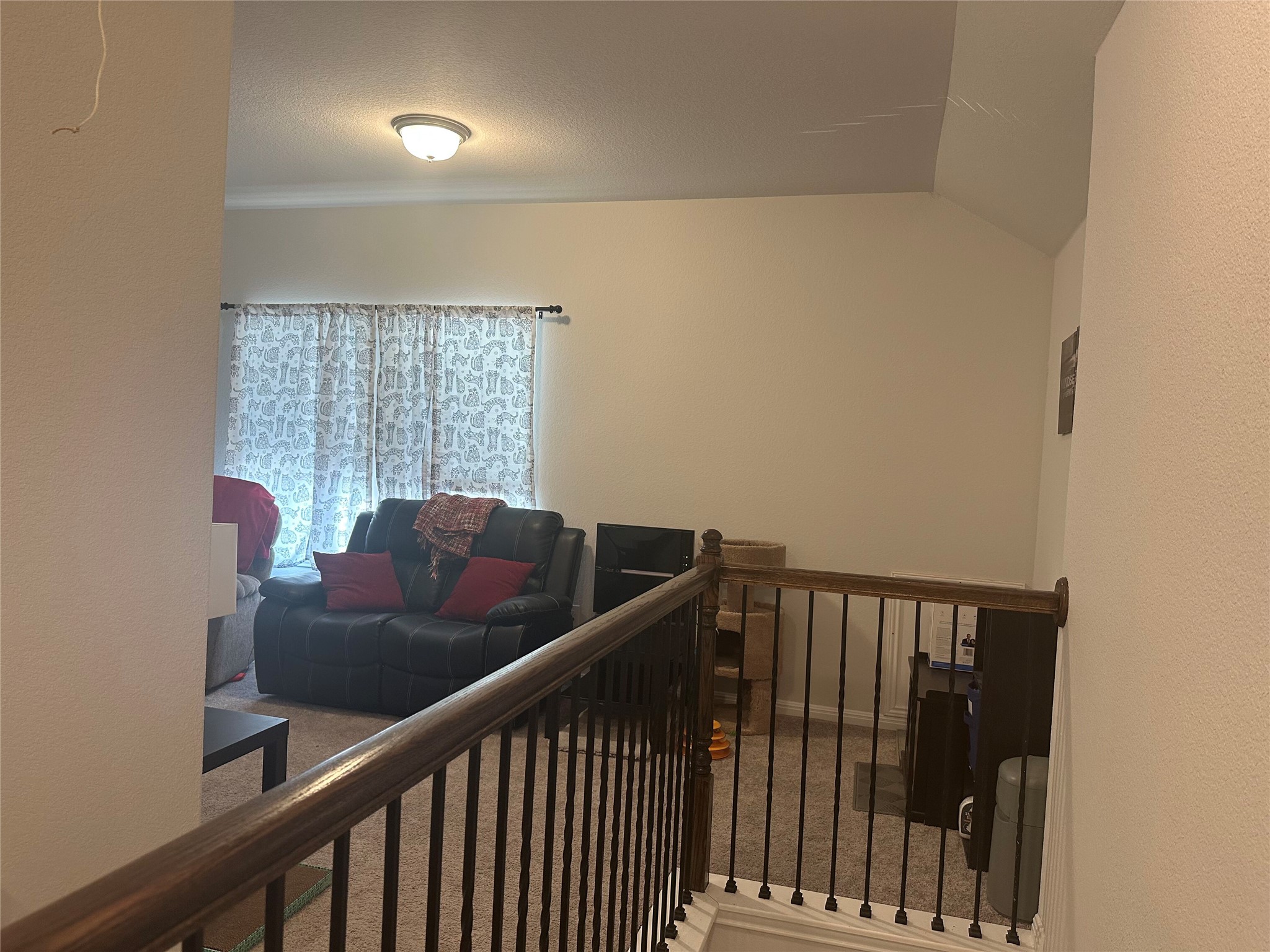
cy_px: 476
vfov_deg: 56.8
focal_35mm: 24
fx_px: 881
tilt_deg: -0.4
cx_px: 635
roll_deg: -3.0
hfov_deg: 71.6
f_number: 1.78
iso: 160
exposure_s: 1/60
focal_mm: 6.86
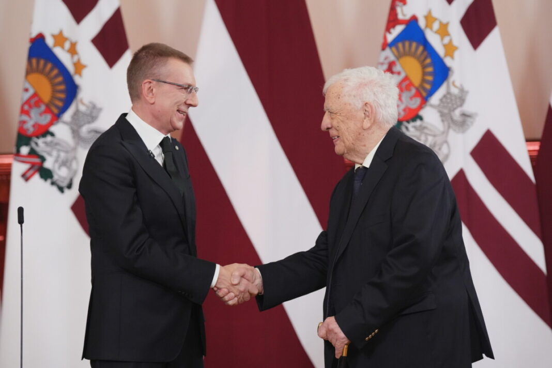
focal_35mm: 122
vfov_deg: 11.2
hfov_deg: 16.8
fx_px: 1871
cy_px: 184
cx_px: 276
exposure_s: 1/250
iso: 6400
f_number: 3.5
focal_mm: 122
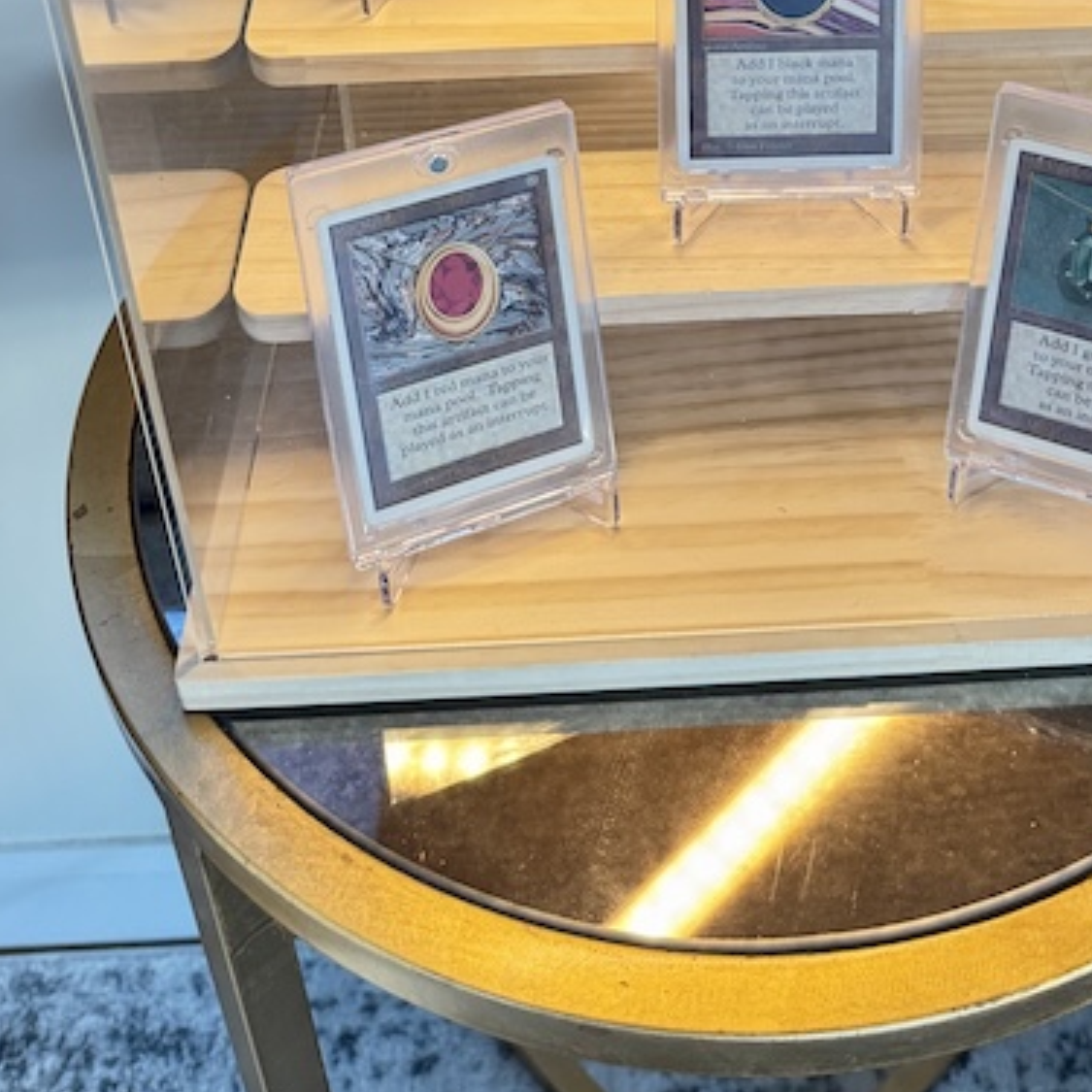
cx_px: 728
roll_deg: +0.3
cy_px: -100
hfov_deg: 34.4
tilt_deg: -32.8
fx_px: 1749
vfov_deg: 31.0
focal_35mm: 49
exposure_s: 1/60
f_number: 1.78
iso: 320
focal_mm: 6.76
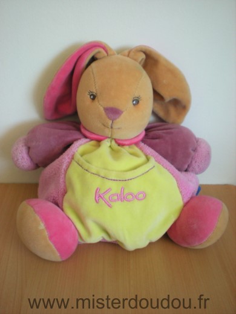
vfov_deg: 49.0
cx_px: 118
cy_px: 157
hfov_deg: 37.7
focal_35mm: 38
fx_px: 345
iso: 200
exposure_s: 1/41.6
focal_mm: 6.3
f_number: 3.1
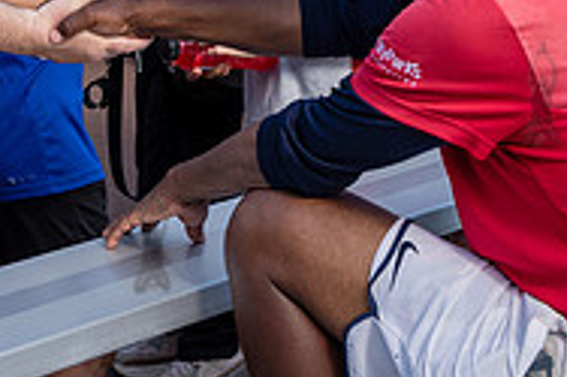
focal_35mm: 139
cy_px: -53
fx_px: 2187
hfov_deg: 14.7
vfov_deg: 9.7
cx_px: 151
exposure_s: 1/400
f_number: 5
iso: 200
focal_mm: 45
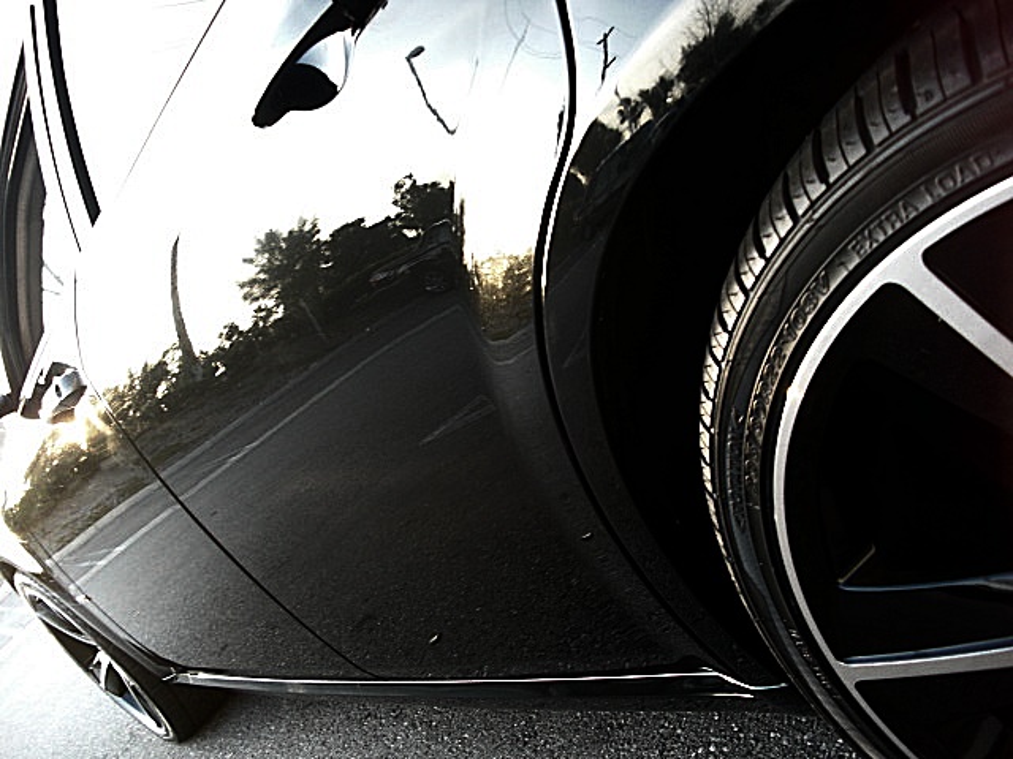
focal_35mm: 36
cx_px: 506
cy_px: 380
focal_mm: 6.3
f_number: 2.8
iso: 200
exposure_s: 1/80
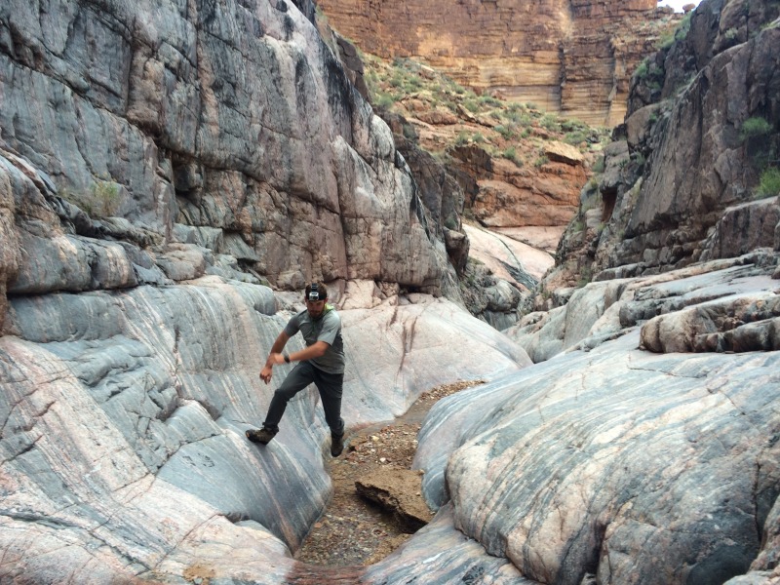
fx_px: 653
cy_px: 292
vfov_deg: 48.2
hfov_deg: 61.7
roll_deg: -0.3
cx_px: 390
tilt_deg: -8.9
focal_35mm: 29
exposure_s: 1/120
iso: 32
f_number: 2.2
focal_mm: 4.15
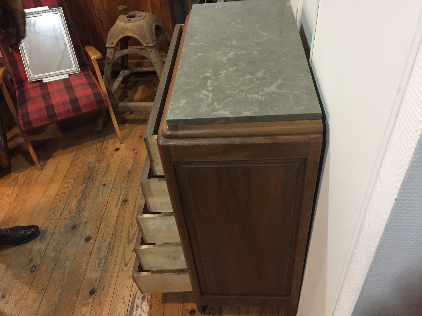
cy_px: 158
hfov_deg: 61.7
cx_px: 211
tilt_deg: -42.2
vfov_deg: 48.2
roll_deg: +4.2
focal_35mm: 29
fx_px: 354
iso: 250
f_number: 2.2
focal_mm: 4.15
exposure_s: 1/20
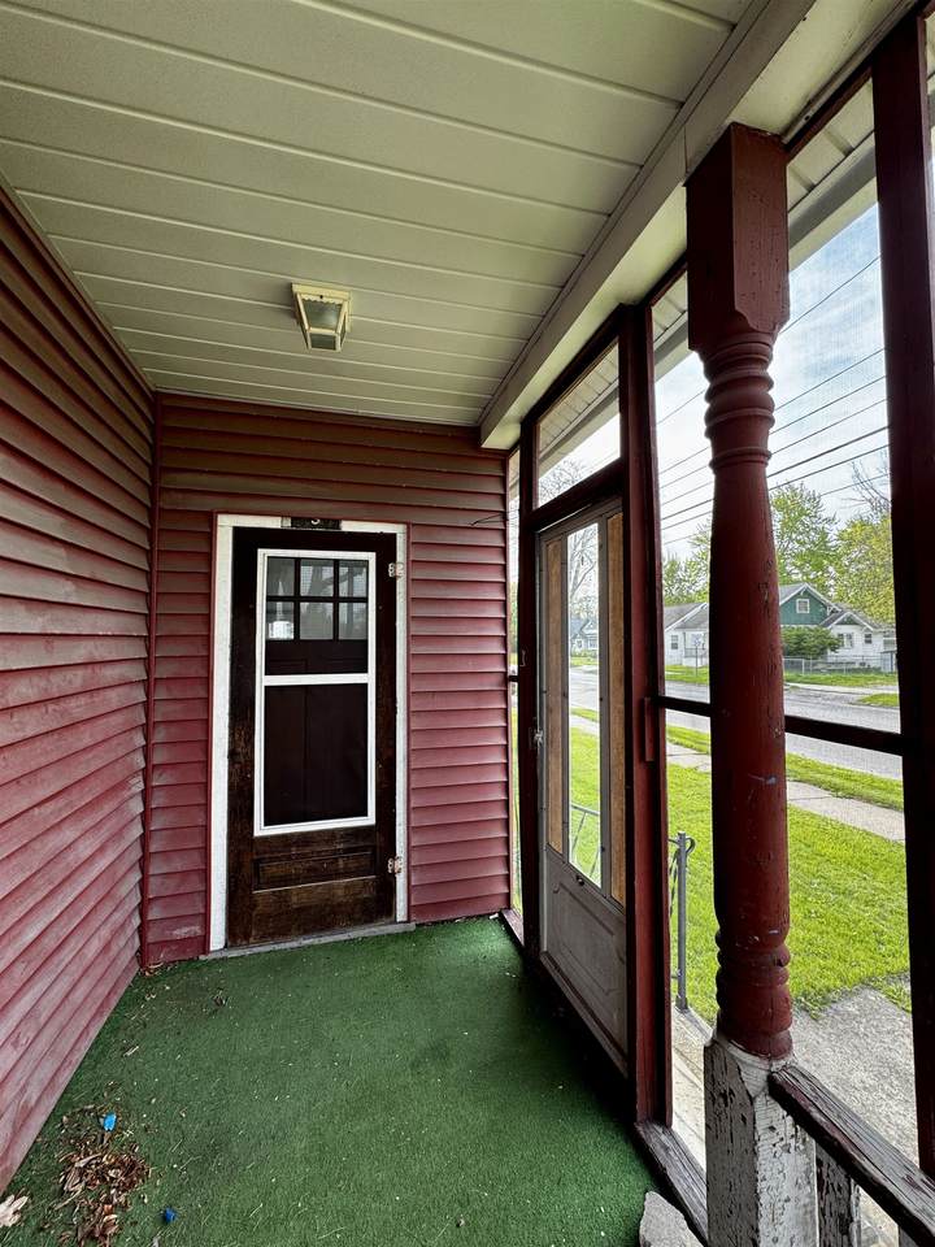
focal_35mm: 14
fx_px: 504
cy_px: 624
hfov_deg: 85.7
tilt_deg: +2.7
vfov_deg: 102.1
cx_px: 468
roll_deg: +0.3
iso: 50
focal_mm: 2.22
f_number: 2.2
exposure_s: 1/99
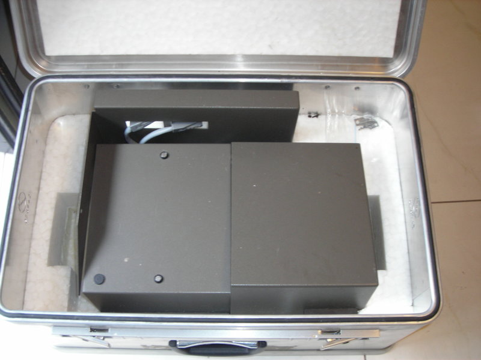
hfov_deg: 45.8
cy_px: 180
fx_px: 570
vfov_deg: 35.1
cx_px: 240
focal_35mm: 41
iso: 200
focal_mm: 6.8
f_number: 3.3
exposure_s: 1/6
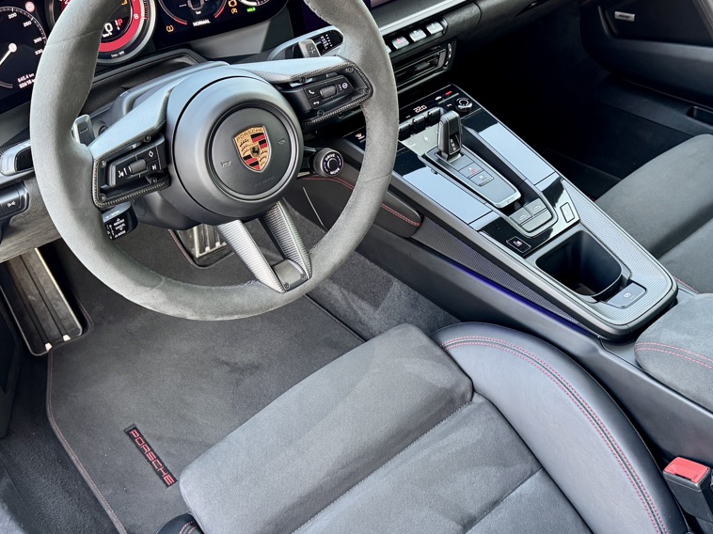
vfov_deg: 38.5
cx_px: 389
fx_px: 762
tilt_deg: -36.2
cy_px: 223
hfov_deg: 50.1
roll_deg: +4.5
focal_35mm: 37
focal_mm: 6.76
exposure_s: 1/60
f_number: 1.78
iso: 400
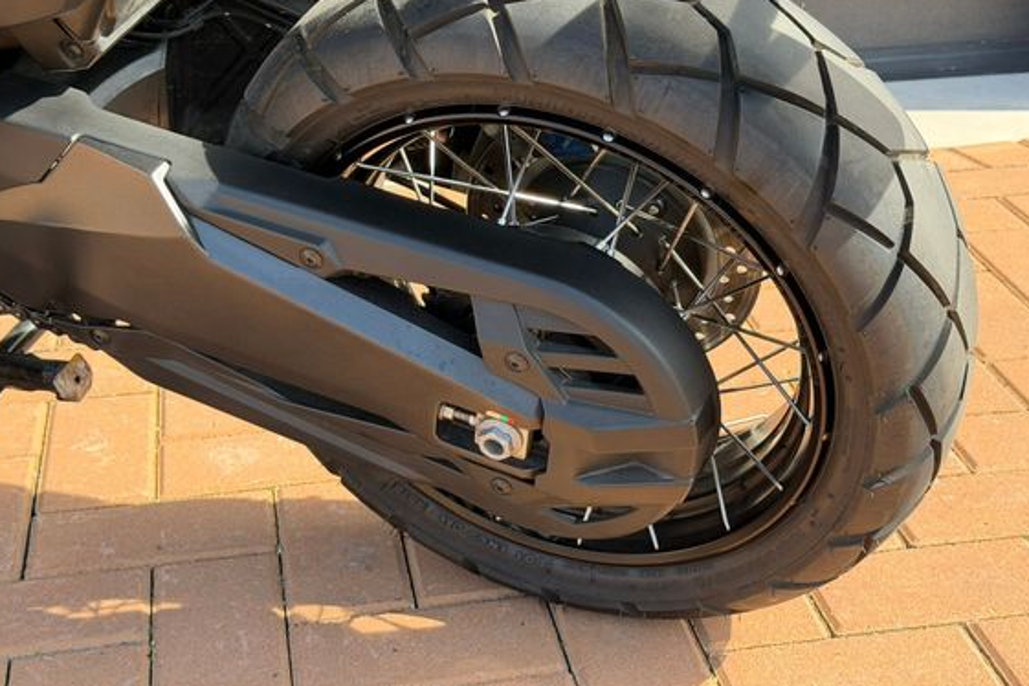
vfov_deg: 23.8
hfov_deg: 35.1
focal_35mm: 57
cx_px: 512
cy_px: 288
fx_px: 1629
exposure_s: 1/611
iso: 80
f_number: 1.78
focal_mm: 6.76
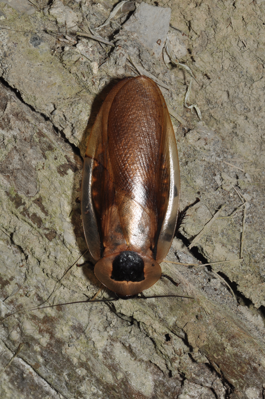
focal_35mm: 135
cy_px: 200
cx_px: 132
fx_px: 1494
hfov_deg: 10.1
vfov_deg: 15.2
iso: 160
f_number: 18
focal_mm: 90
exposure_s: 1/200
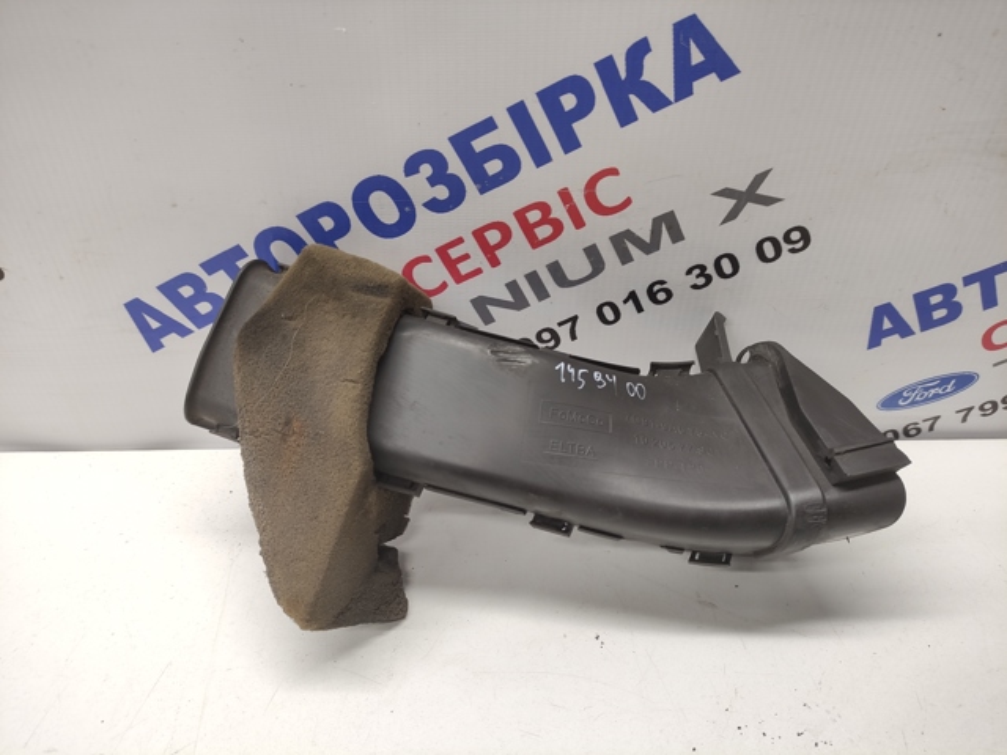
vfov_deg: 54.9
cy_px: 378
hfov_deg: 69.4
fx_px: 727
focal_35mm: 25
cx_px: 504
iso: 103
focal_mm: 5.43
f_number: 1.89
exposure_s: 1/50
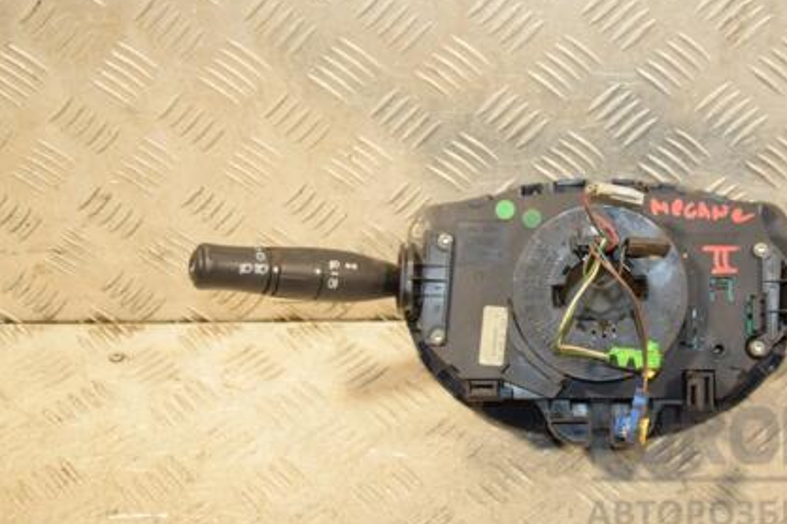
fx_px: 1508
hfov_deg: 29.0
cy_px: 185
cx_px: 551
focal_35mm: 69
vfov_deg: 19.7
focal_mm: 32
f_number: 5
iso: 800
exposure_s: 1/200
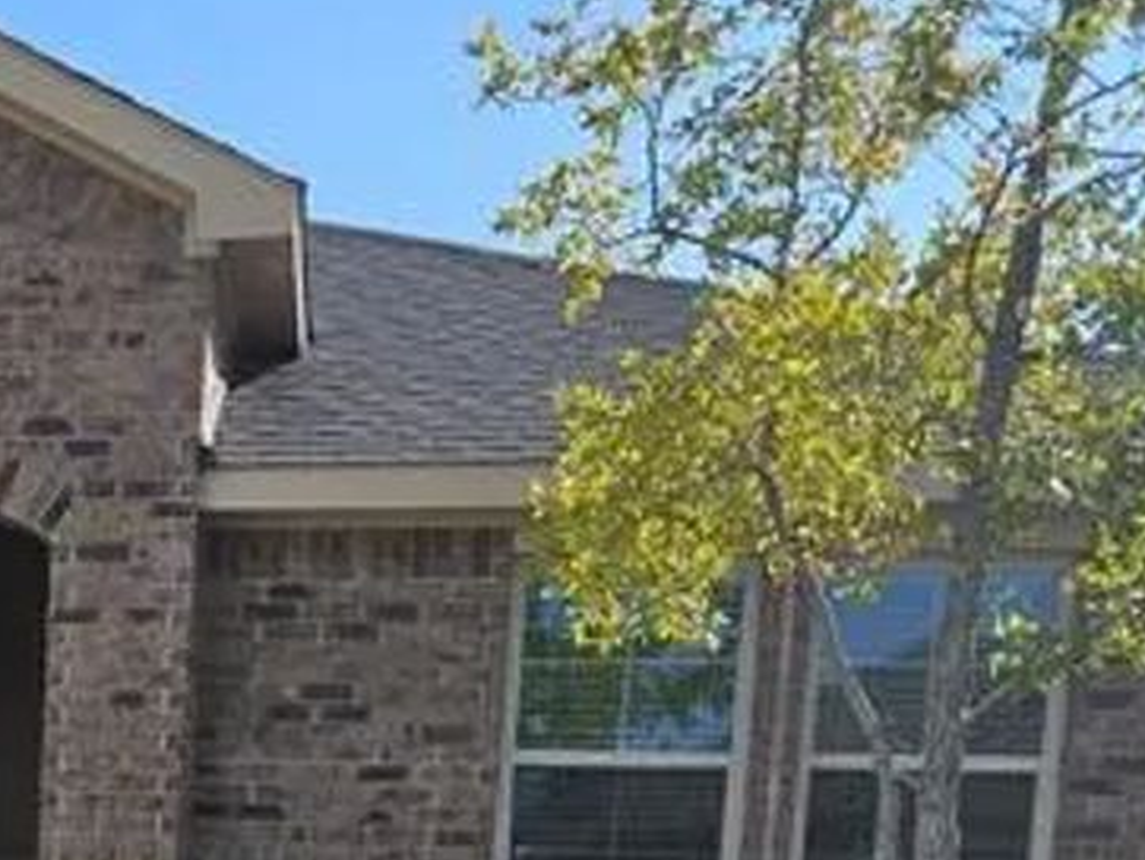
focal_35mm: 65
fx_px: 2151
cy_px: 1047
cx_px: -89
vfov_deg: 21.0
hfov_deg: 27.5
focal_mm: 5.4
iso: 25
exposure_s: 1/2000
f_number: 1.8
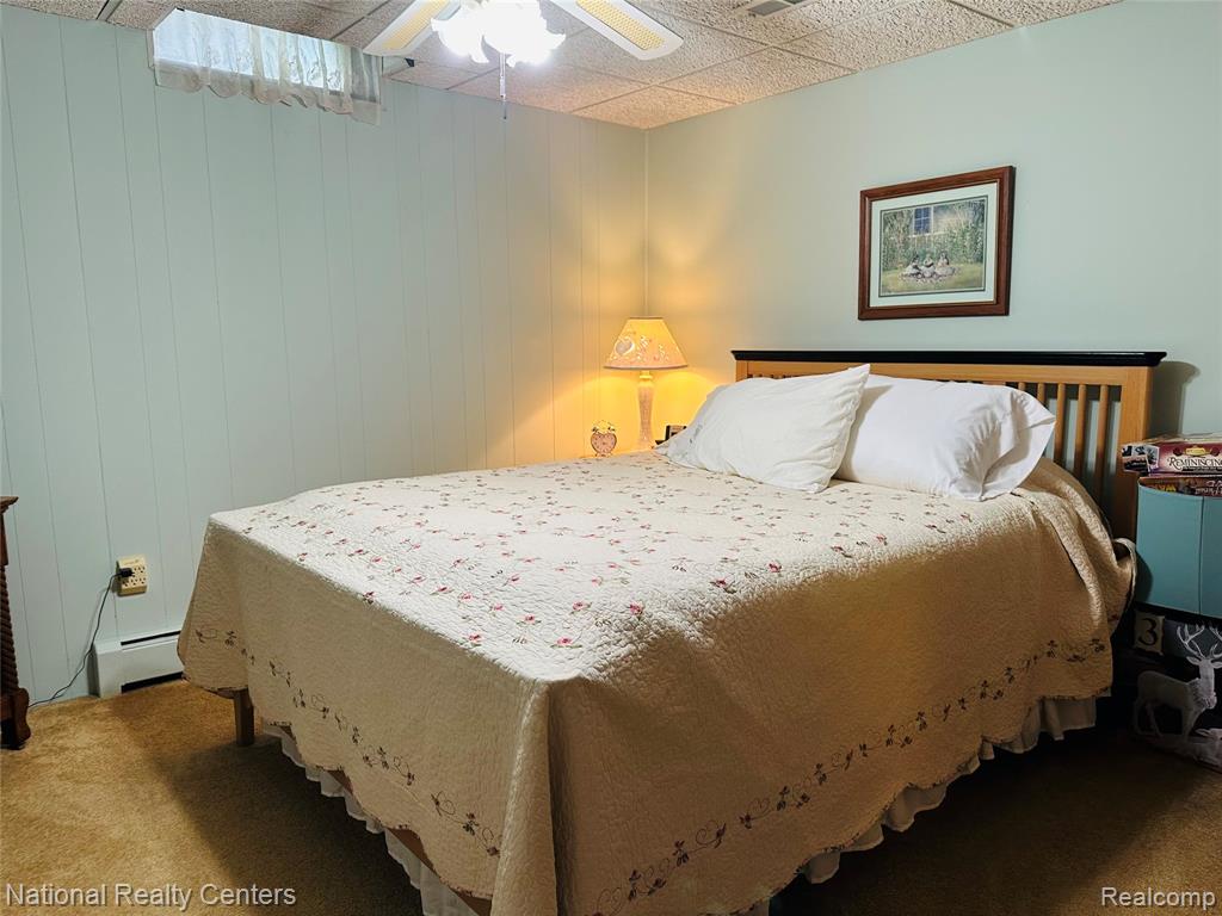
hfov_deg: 71.6
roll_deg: +0.0
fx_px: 847
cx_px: 611
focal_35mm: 24
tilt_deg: -7.9
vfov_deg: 56.8
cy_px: 458
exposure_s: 1/60
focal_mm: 6.86
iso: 200
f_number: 1.78
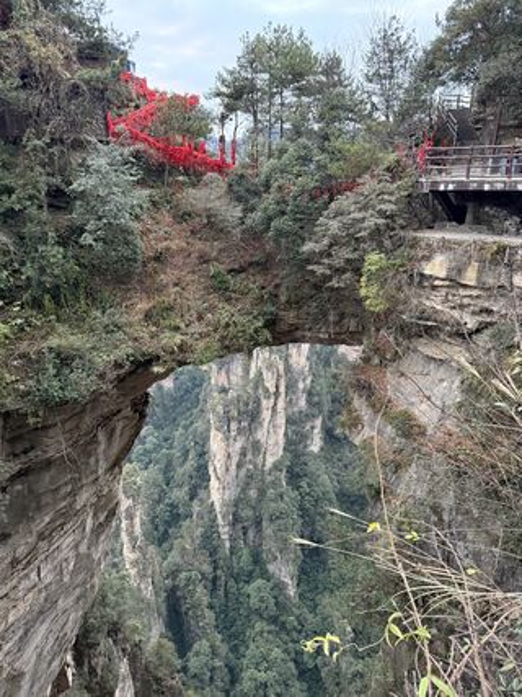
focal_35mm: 24
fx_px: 483
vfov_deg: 71.6
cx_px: 261
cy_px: 348
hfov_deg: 56.8
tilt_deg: -19.1
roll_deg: -0.1
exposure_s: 1/60
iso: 640
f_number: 1.78
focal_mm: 6.76
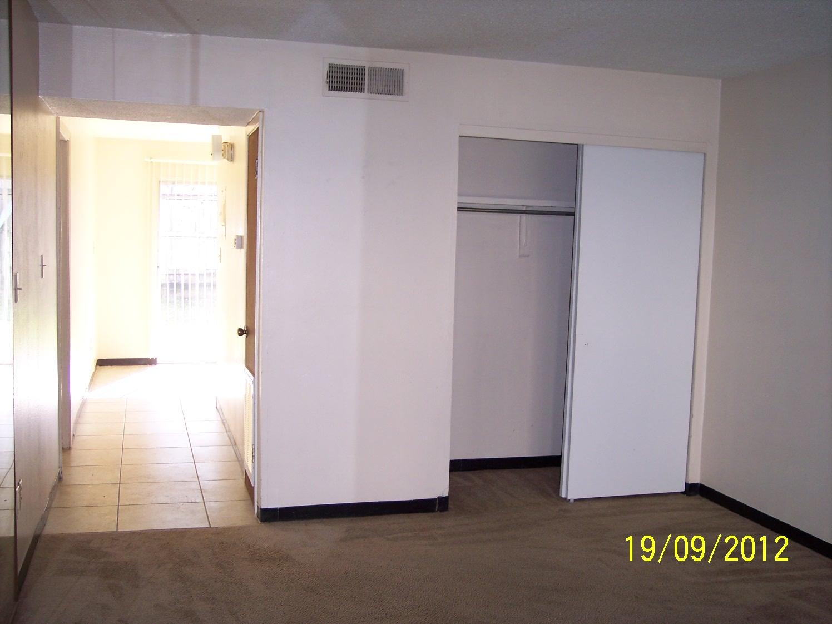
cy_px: 312
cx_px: 416
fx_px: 937
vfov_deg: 36.8
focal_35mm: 39
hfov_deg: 47.9
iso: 100
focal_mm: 8
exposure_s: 1/60
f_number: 2.8
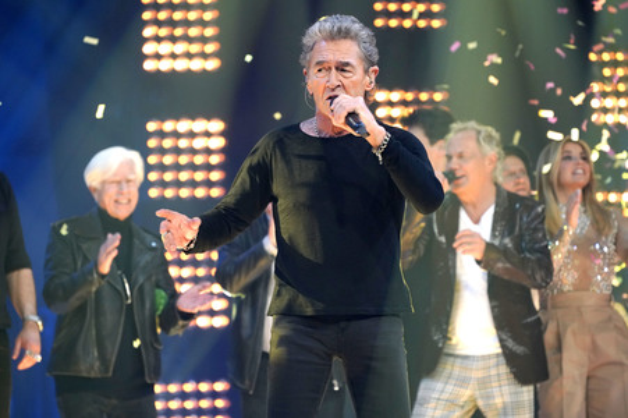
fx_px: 3486
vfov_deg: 6.9
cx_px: 314
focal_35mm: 200
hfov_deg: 10.3
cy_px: 209
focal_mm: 200
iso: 3200
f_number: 5.6
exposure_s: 1/200
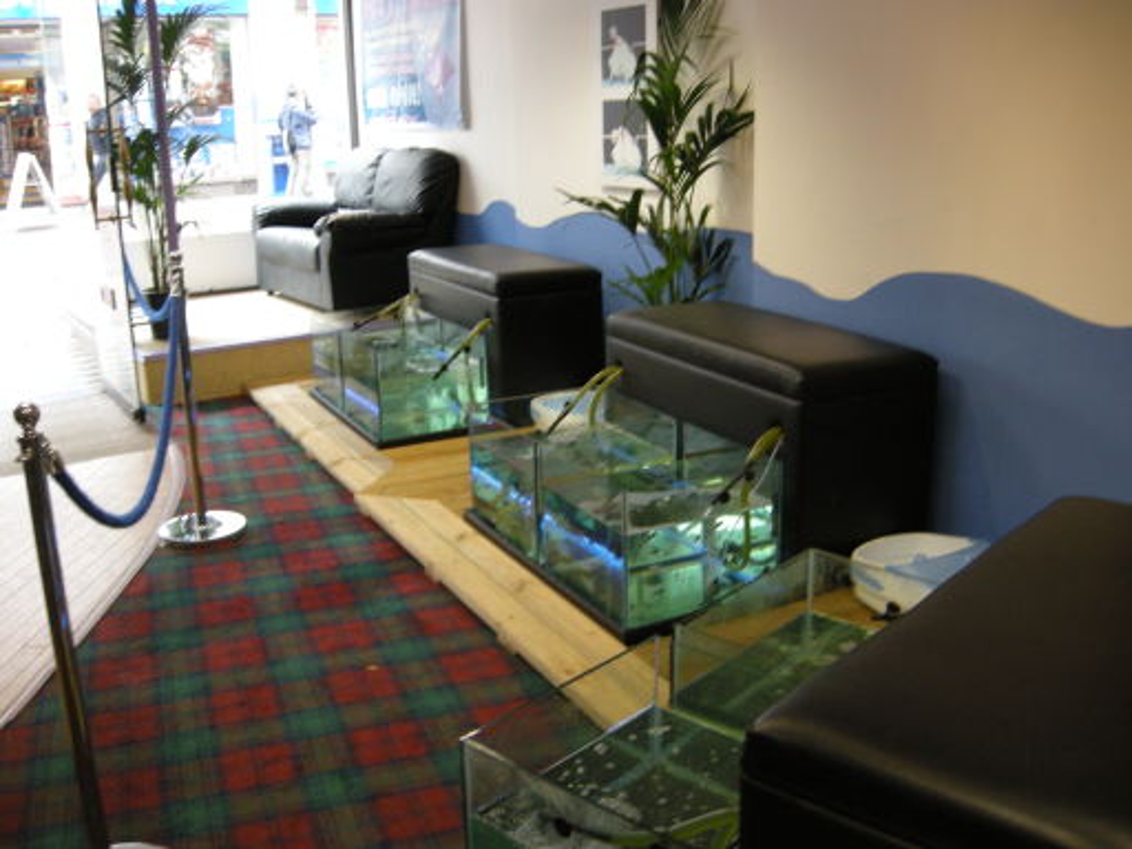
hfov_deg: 52.6
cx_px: 566
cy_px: 424
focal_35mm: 35
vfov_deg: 40.7
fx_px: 1145
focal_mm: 7.5
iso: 251
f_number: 2.7
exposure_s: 1/64.3
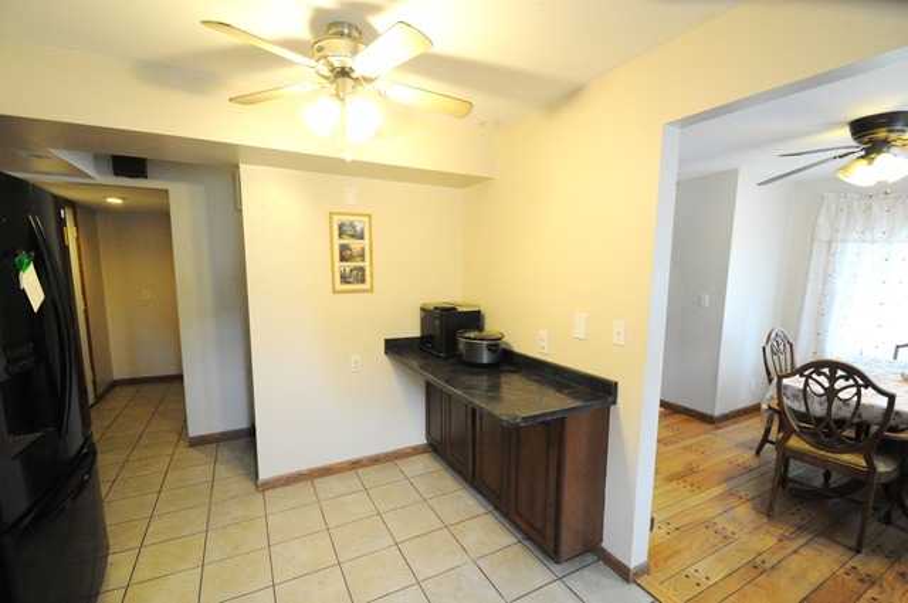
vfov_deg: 77.2
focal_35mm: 15
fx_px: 378
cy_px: 302
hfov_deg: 100.5
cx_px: 454
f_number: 5.6
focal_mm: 10
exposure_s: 1/80
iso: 2800
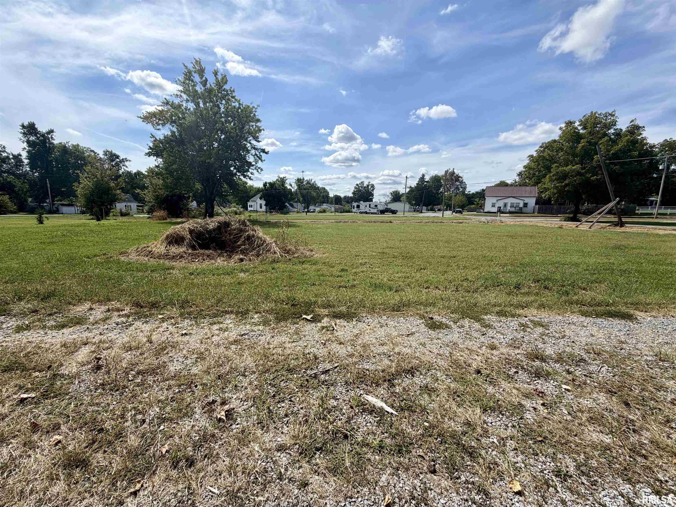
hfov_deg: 102.1
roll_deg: -1.7
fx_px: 273
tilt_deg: -9.7
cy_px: 254
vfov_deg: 85.7
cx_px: 338
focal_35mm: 14
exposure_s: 1/1211
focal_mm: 2.22
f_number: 2.2
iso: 20
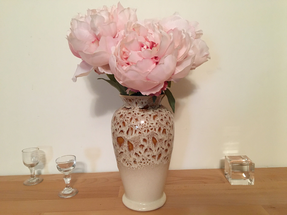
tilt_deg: -8.4
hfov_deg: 61.7
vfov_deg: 48.2
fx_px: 240
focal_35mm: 29
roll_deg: +1.7
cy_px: 108
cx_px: 144
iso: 200
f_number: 2.2
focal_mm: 4.15
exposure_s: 1/25
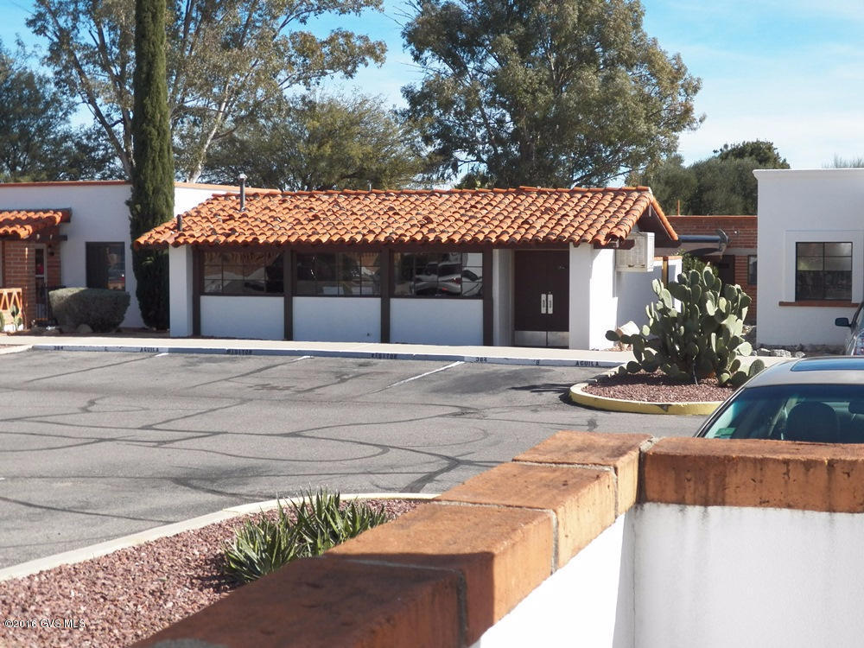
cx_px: 432
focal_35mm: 56
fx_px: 1398
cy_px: 324
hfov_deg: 34.3
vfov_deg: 26.1
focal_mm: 10
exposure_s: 1/1000
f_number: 4
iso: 125
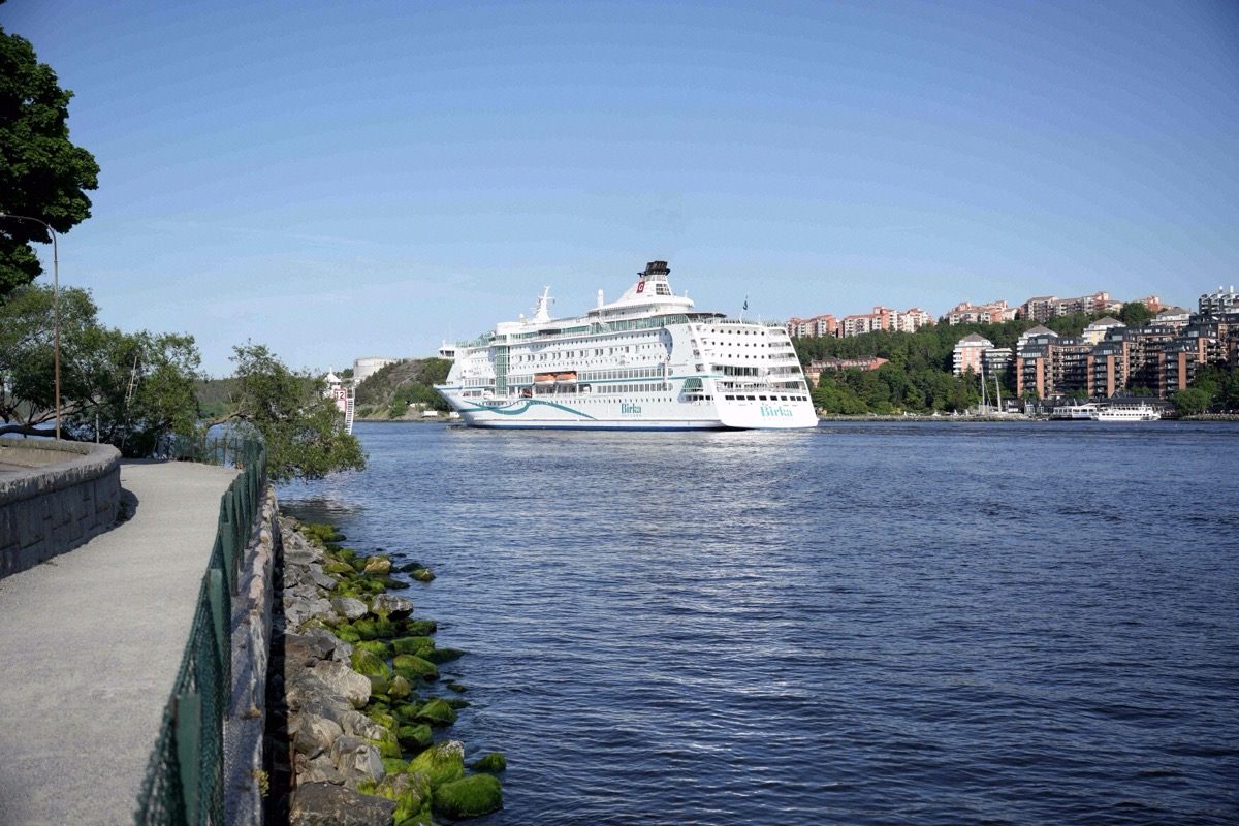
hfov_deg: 53.1
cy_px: 413
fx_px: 1239
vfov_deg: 36.9
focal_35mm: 36
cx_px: 620
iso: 100
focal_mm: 36
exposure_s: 1/1600
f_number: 4
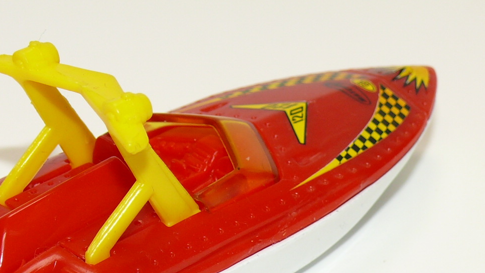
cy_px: 150
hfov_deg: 14.8
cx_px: 202
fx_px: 1865
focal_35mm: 145
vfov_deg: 8.4
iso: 100
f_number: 4
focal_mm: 11.9
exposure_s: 1/30
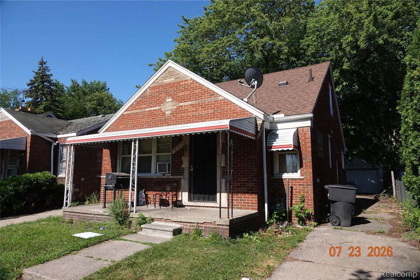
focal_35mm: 24
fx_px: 280
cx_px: 210
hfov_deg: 73.7
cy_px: 140
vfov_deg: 53.1
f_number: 4
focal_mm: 8.8
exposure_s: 1/640
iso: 100
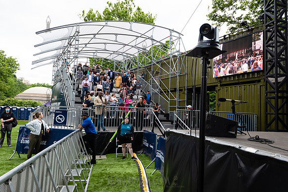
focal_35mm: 24
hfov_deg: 73.7
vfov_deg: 53.2
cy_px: 96
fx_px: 192
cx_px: 144
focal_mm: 24
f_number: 4.5
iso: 640
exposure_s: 1/400
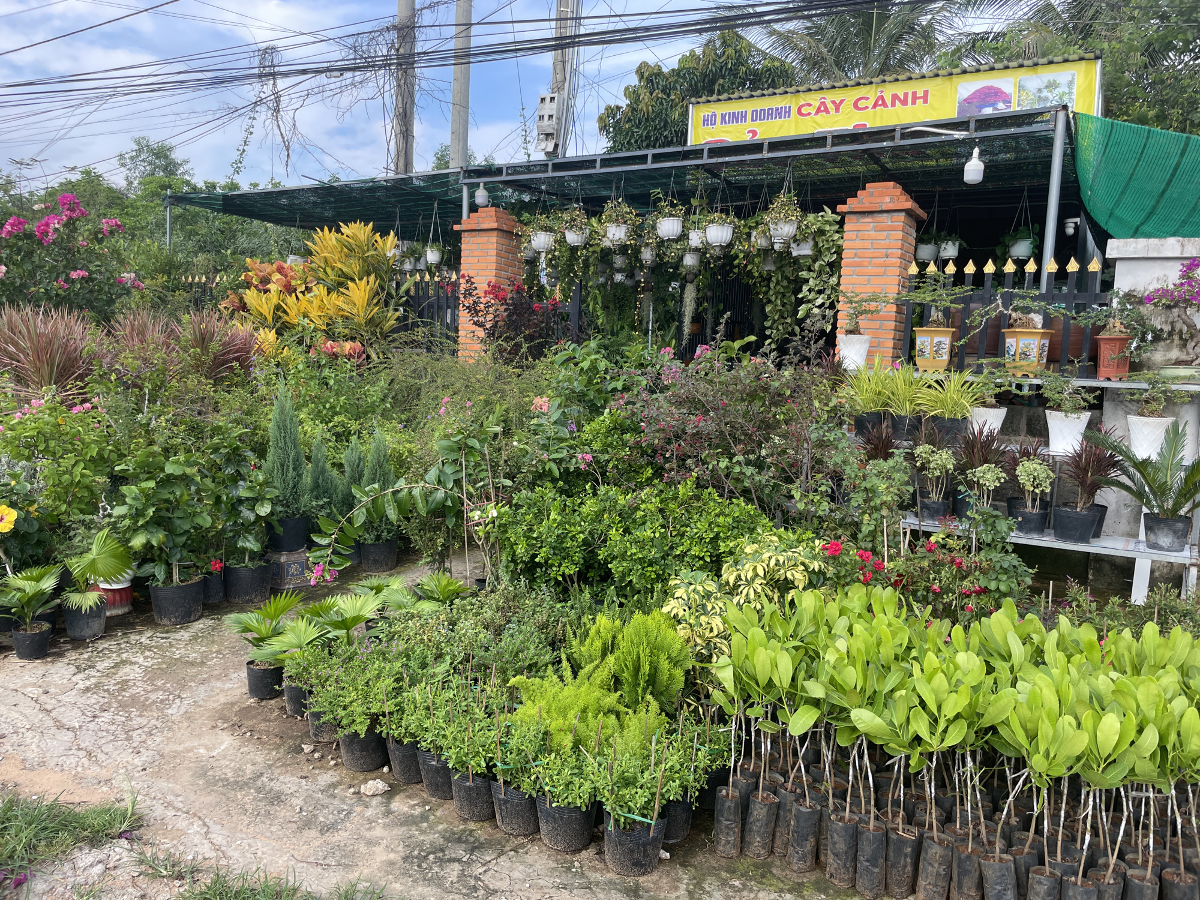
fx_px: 901
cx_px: 600
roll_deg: -2.3
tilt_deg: -4.8
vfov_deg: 53.1
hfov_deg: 67.3
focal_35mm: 26
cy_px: 450
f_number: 1.6
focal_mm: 4.2
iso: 32
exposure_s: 1/720
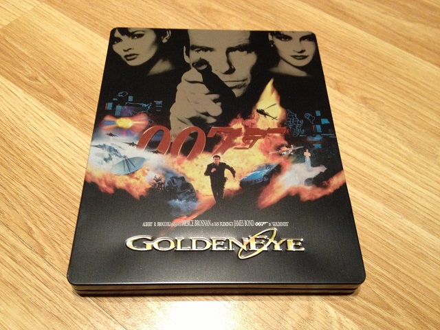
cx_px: 220
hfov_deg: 52.6
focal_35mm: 35
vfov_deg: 40.7
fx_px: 445
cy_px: 165
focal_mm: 4.28
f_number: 2.4
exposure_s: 1/20
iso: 320
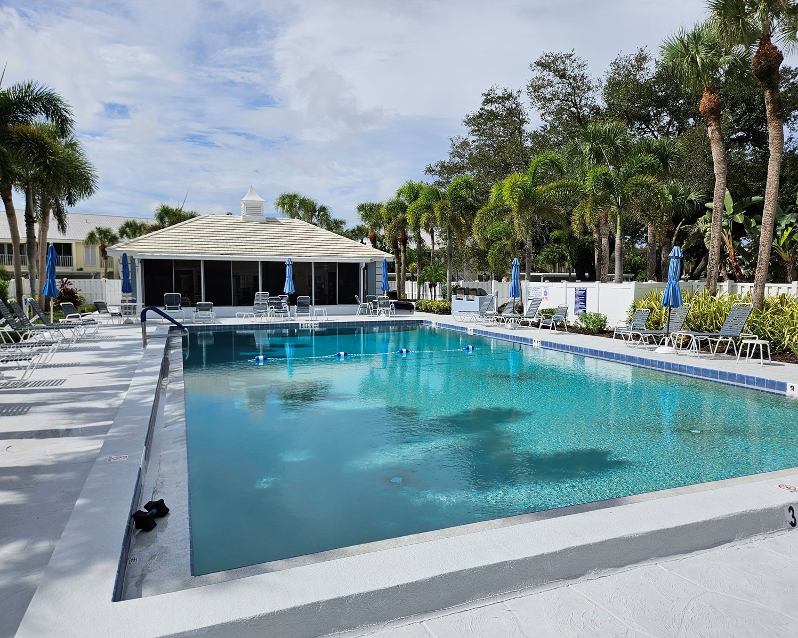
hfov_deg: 70.3
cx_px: 418
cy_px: 319
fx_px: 567
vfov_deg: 58.8
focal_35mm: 24
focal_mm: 5.4
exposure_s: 1/4469
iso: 25
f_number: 1.8
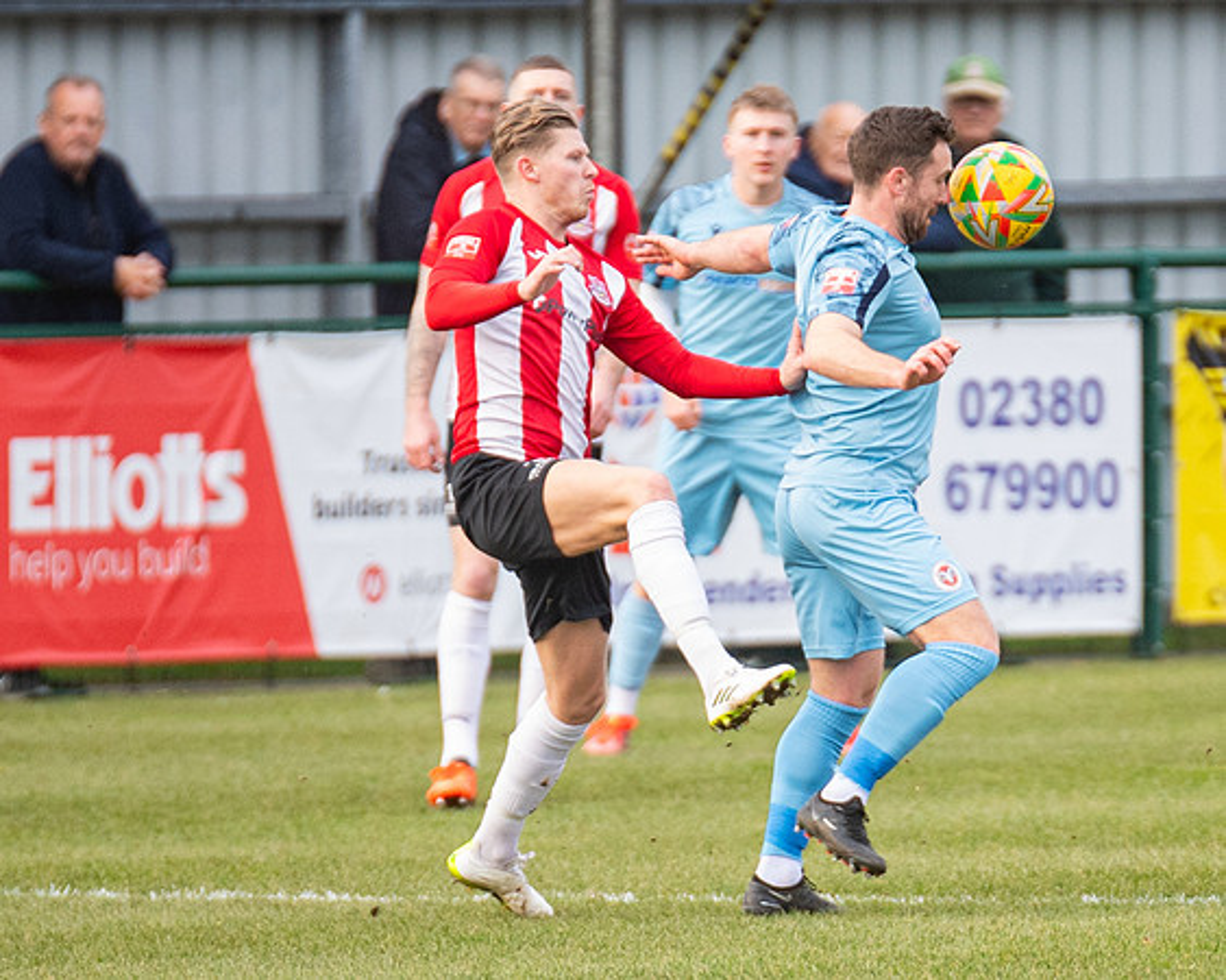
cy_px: 606
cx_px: 996
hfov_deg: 2.1
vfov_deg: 1.7
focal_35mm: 933
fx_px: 33827
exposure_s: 1/1250
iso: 1000
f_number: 2.8
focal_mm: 300
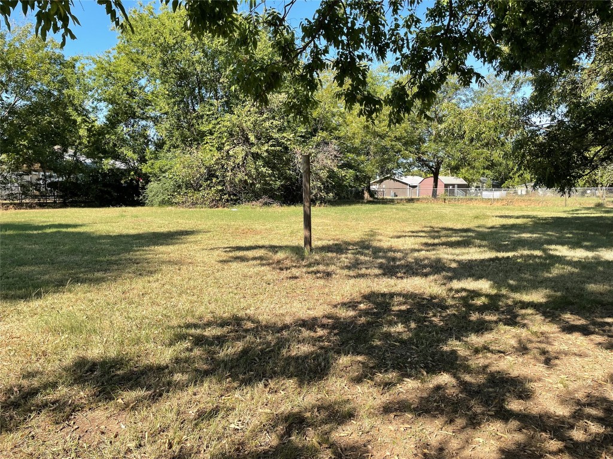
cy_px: 230
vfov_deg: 53.1
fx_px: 460
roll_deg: +0.4
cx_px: 306
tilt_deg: -3.2
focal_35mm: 26
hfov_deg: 67.3
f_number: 1.6
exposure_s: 1/1401
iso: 32
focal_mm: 4.2
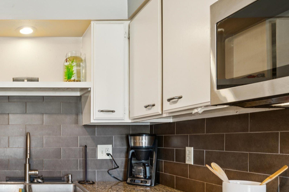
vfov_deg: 39.6
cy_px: 139
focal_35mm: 33
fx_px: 261
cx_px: 16
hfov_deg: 49.8
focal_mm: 16.8
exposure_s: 1/2.5
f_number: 13
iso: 400
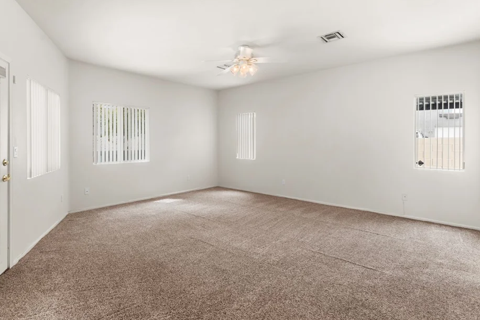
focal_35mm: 19
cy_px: 144
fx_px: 253
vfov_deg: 64.4
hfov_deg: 86.6
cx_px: 214
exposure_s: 1/13
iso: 400
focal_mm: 17
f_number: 8
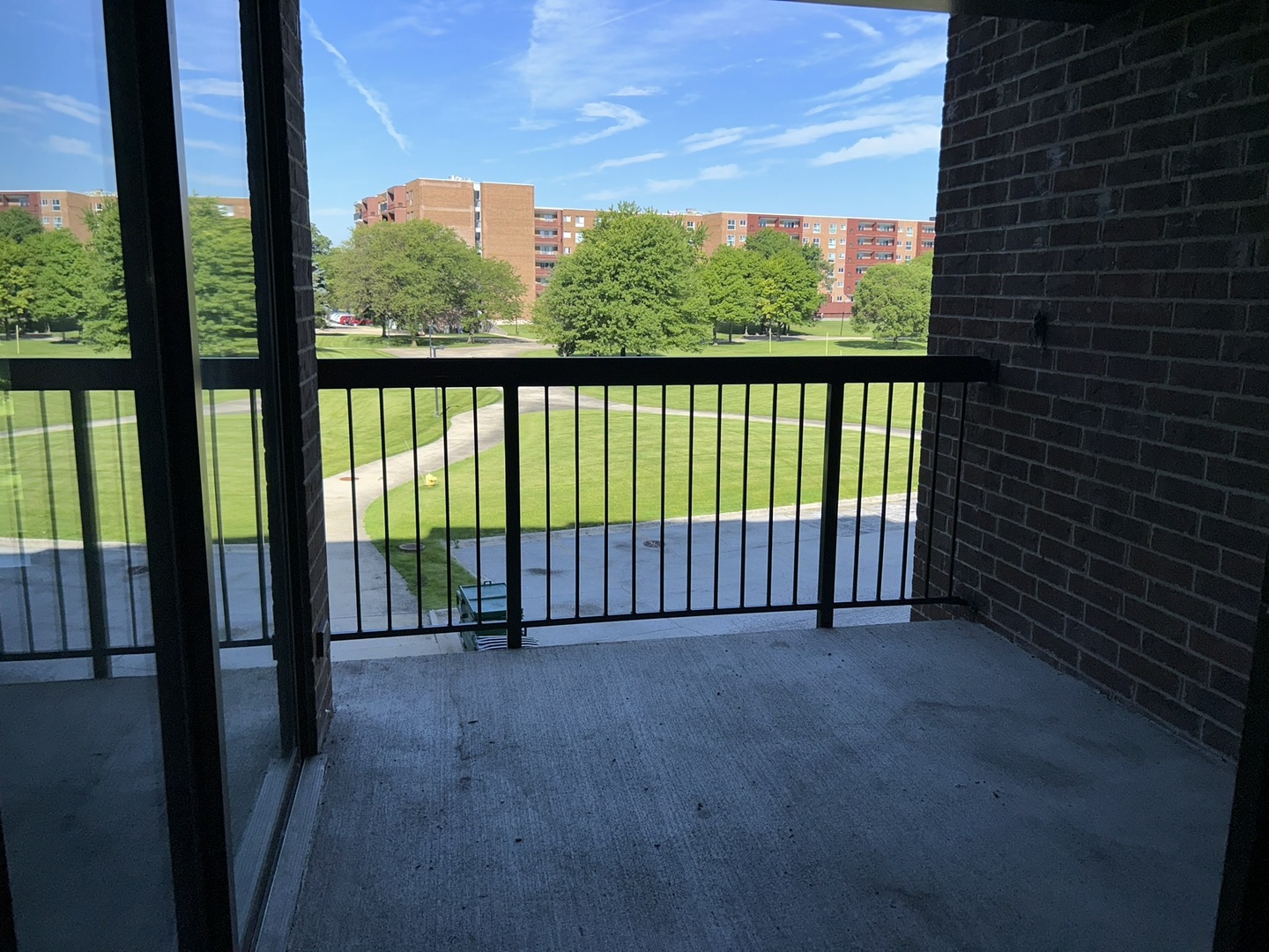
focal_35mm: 26
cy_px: 476
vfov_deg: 53.1
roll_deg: -0.8
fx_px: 953
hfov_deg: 67.3
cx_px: 634
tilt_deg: -11.2
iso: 32
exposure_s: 1/3165
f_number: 1.5
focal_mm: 5.7
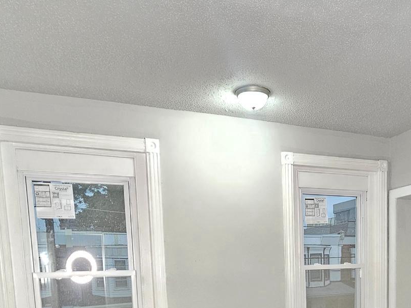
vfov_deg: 37.8
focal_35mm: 33
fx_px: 392
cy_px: 315
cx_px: 283
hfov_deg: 54.0
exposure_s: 1/60
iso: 320
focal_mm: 2.2
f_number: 2.2
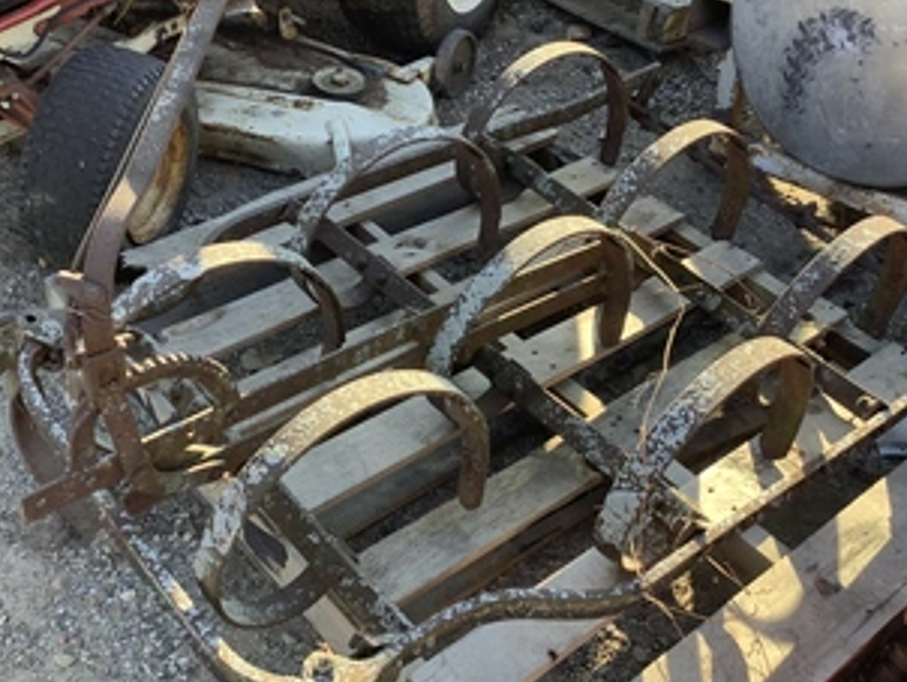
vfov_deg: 35.2
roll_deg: -6.4
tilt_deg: -41.7
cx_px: 441
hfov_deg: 45.7
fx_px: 1075
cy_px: 358
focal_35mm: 41
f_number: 2.4
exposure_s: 1/120
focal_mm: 3.3
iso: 25
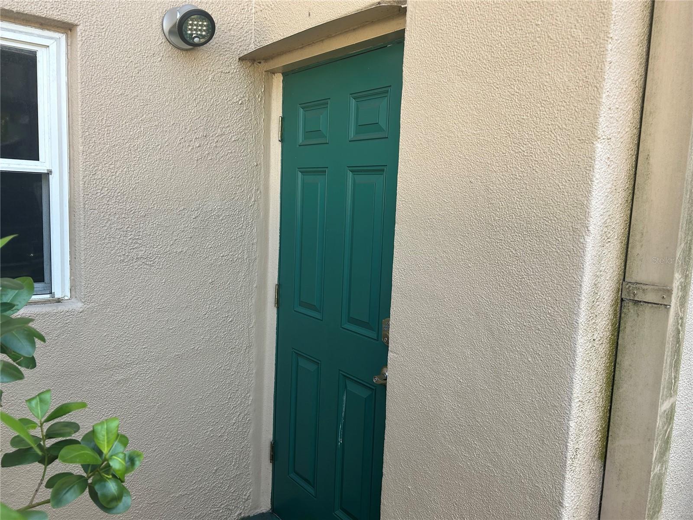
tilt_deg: -6.0
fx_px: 521
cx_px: 346
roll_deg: -1.9
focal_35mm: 26
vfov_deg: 53.1
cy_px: 260
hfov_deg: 67.3
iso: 50
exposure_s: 1/452
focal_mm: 5.7
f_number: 1.5
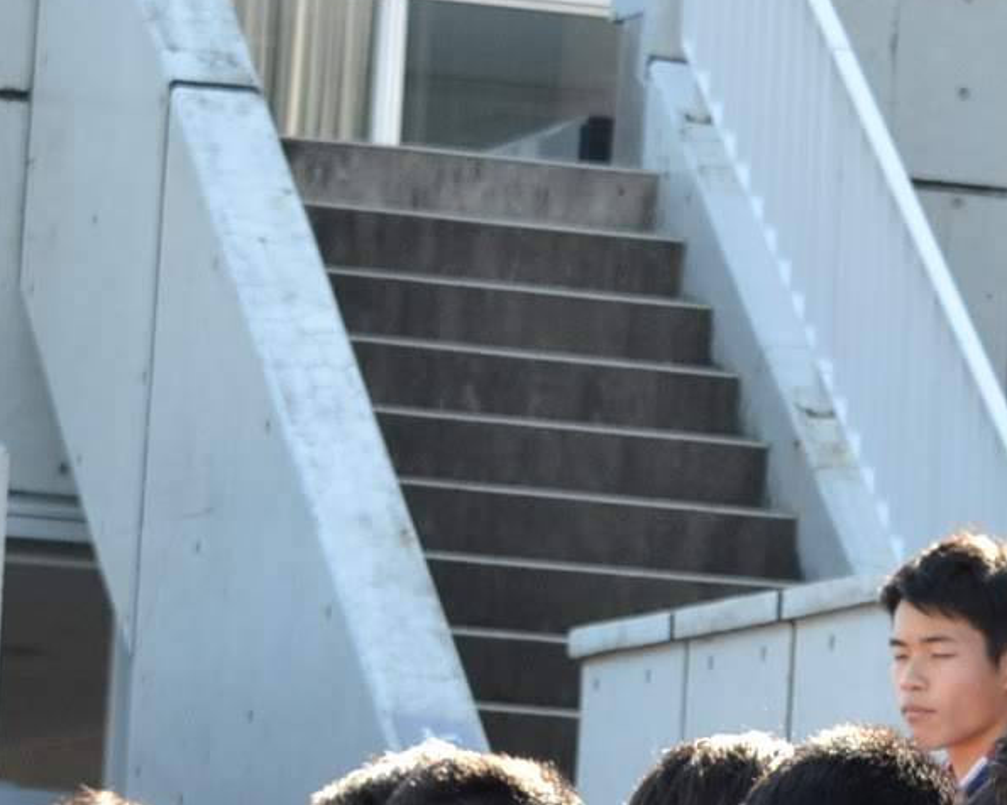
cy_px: 1008
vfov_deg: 5.1
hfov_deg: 6.4
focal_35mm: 300
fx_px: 8936
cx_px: 941
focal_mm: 55
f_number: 4.5
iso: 500
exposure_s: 1/500
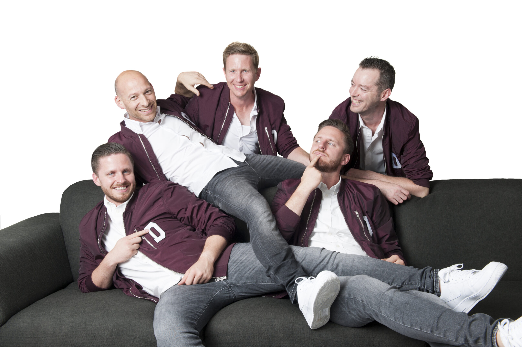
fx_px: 507
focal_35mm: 35
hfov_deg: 54.5
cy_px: 174
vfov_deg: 37.8
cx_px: 261
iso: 400
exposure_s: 1/60
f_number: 14
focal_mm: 35
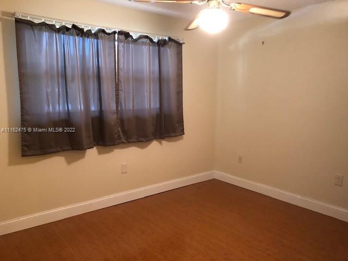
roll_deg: -0.7
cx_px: 174
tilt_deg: -8.9
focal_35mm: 28
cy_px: 130
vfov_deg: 49.7
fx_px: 281
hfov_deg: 63.4
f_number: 1.8
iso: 100
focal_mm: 3.99
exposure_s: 1/13
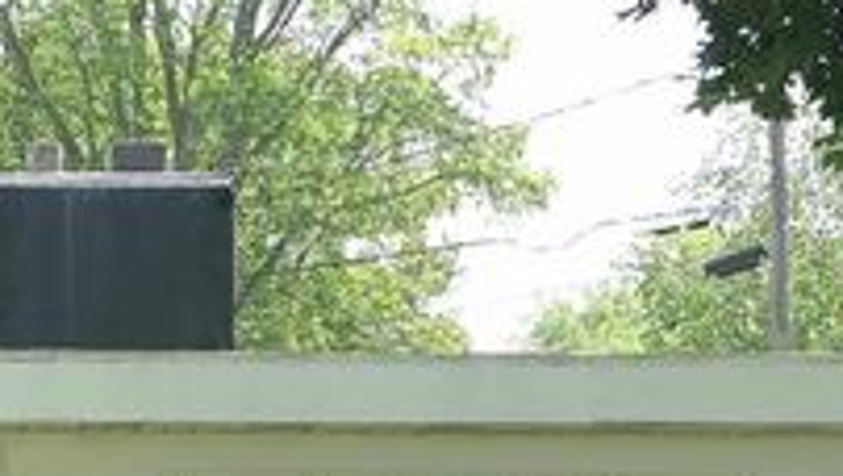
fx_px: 4743
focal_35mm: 212
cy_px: 595
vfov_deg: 5.7
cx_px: 96
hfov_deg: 10.1
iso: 125
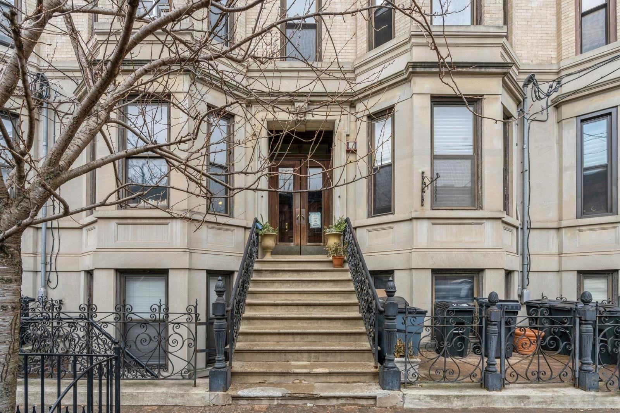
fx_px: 275
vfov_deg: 73.7
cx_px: 310
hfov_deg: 96.7
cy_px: 206
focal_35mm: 16
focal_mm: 16
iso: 100
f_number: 11
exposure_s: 1/20
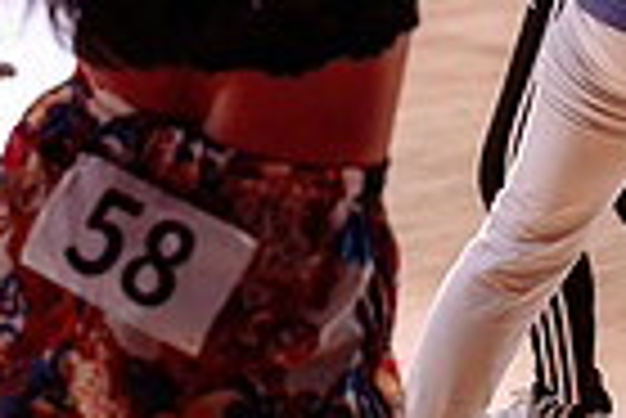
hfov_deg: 12.6
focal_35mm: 162
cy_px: -10
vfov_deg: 8.4
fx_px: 2820
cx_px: 155
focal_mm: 34
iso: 1250
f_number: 2
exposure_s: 1/250
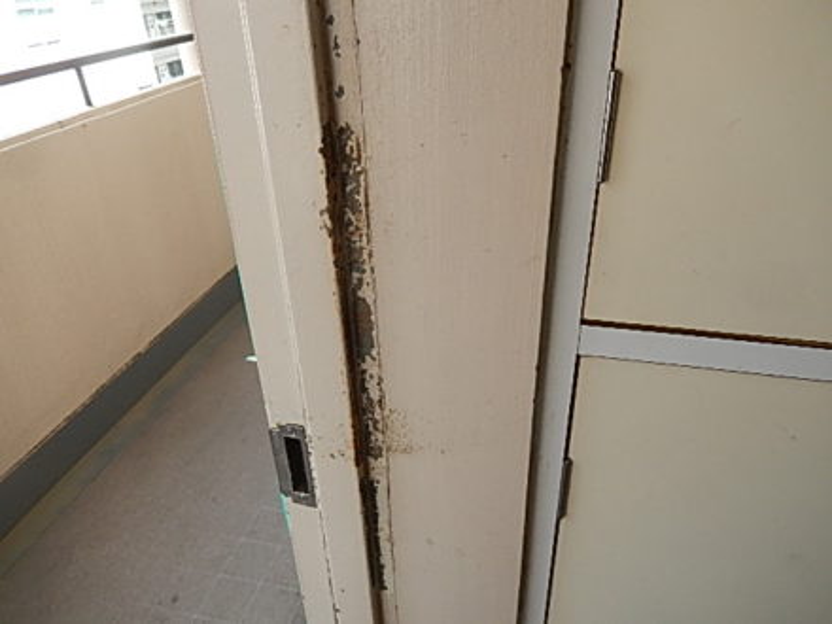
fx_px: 601
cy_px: 312
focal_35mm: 25
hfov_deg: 69.4
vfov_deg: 54.9
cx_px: 416
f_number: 3.4
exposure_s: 1/200
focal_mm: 4.5
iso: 125
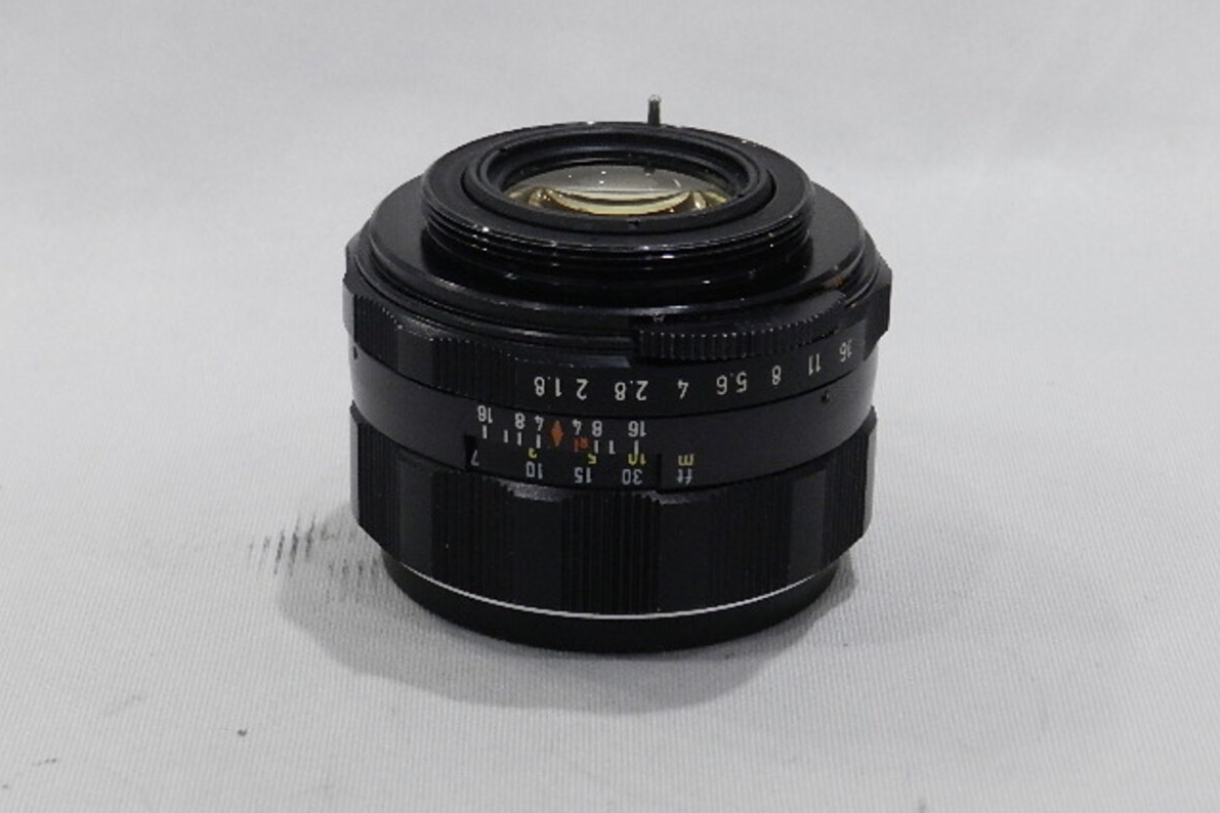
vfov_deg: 15.5
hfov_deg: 23.1
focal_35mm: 88
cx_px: 609
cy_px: 427
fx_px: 2982
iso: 800
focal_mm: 14.9
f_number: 4.4
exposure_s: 1/100
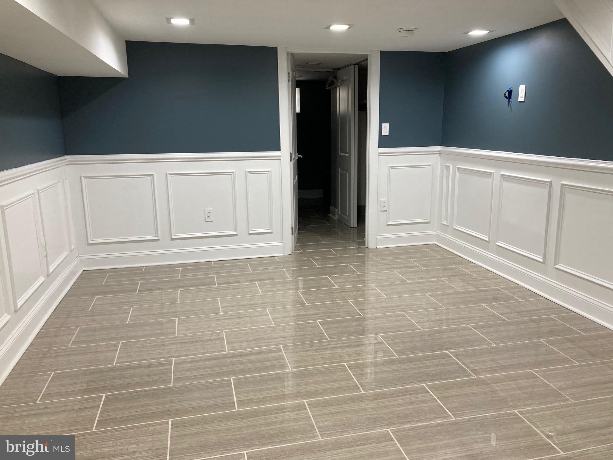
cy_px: 230
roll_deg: -0.8
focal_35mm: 28
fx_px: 496
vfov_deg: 49.7
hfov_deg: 63.4
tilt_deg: -11.6
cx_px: 306
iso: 125
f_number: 1.8
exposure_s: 1/60
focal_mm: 3.99
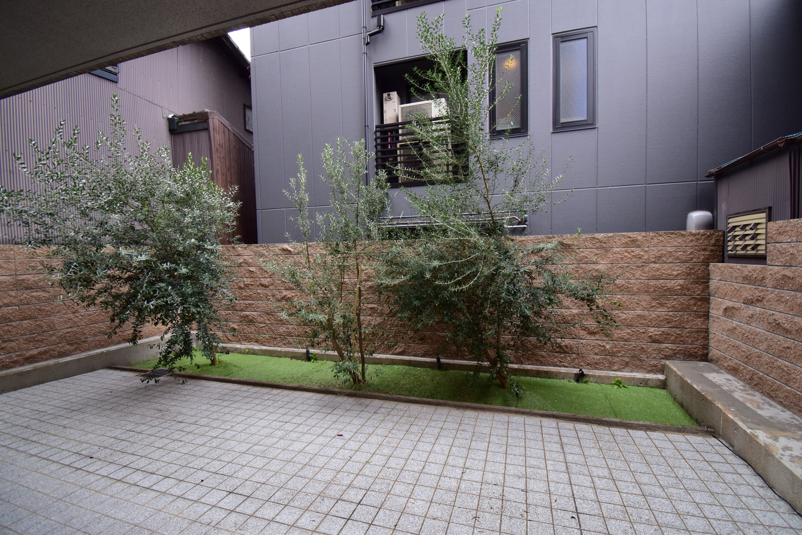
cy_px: 268
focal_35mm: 15
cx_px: 401
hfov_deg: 100.4
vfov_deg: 77.4
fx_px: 334
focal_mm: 10
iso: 800
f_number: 4.8
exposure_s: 1/350
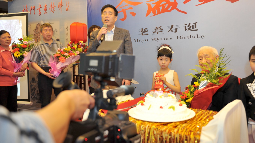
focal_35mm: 31
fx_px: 210
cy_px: 60
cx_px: 129
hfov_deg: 62.6
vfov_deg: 37.7
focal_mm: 29
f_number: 2.8
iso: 400
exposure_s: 1/50
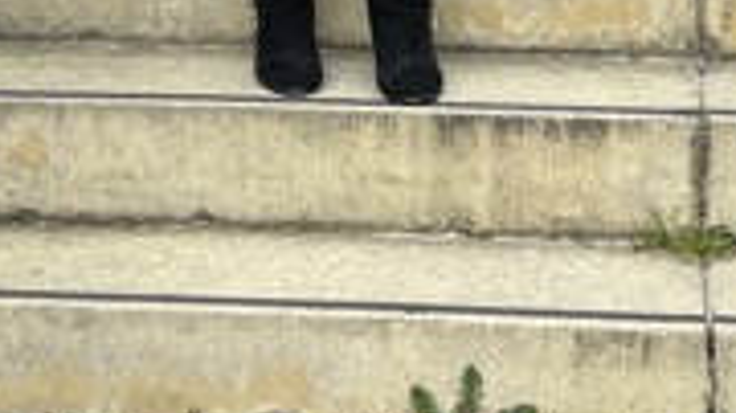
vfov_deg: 9.3
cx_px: 405
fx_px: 2458
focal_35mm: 126
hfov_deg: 17.0
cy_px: -262
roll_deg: -0.1
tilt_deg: -7.2
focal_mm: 5.7
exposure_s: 1/156
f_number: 1.5
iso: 40
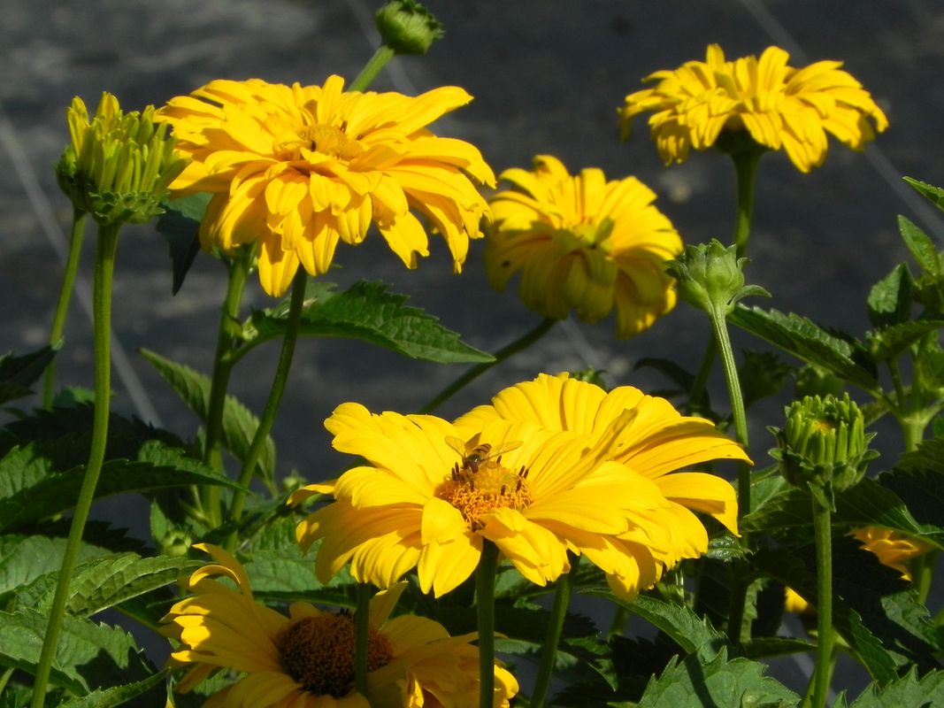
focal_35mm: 247
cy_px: 354
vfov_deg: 6.0
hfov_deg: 8.0
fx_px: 6735
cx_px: 472
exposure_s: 1/640
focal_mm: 44
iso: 160
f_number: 8
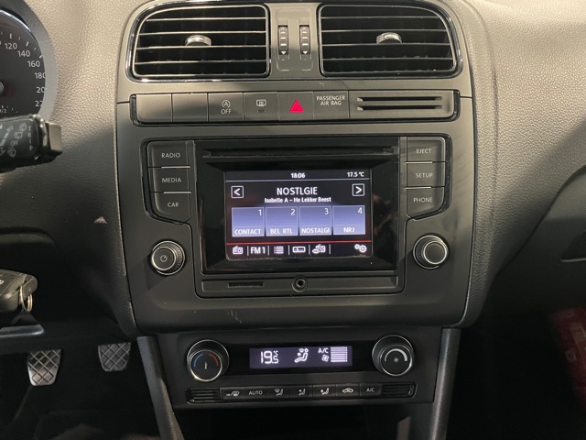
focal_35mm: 26
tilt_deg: -27.7
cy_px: 220
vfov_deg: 53.1
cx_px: 293
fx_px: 440
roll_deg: +0.3
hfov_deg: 67.3
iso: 640
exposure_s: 1/25
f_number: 1.6
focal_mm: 4.2
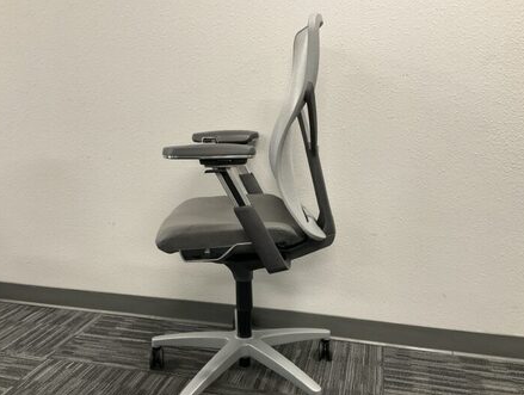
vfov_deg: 43.0
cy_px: 223
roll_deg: -0.2
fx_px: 500
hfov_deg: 55.2
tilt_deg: -13.9
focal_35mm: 33
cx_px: 248
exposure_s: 1/60
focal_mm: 3
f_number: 1.8
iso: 125
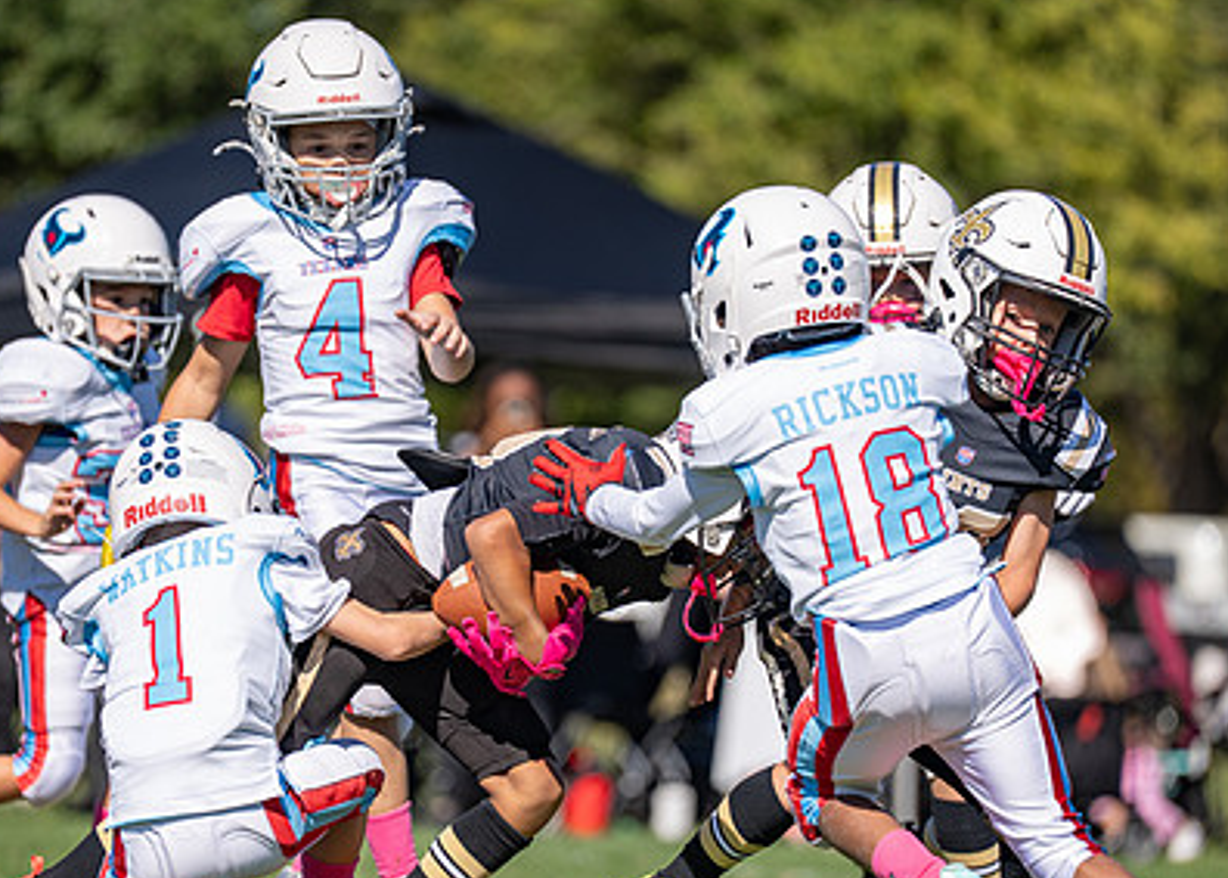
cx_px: 479
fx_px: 11860
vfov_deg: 4.2
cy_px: 521
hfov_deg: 5.9
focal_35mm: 340
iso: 100
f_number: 2.8
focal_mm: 200
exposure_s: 1/2500
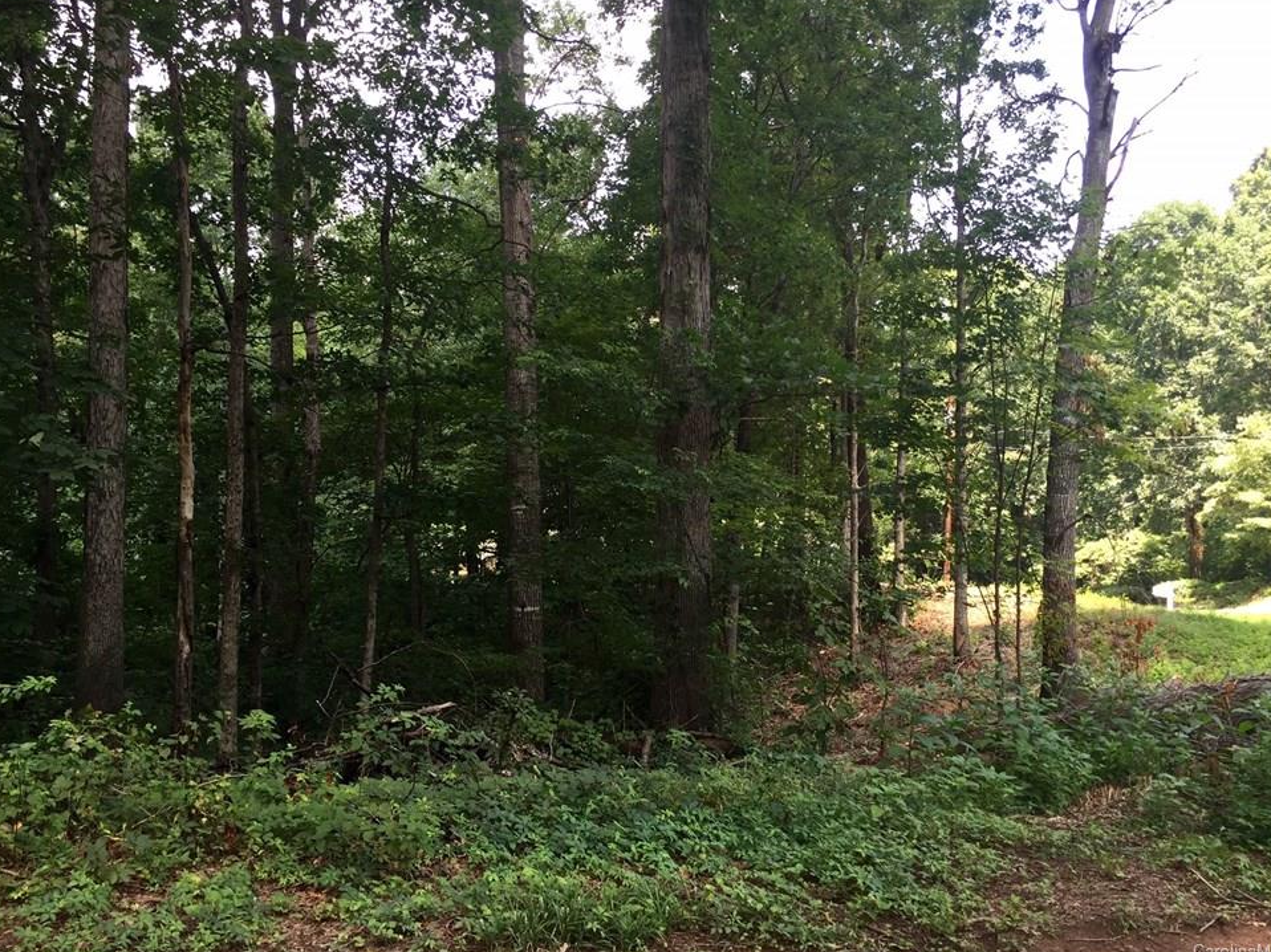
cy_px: 455
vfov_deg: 45.4
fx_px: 1138
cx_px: 666
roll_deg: -2.2
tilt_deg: +1.5
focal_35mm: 31
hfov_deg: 58.3
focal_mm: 4.15
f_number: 2.2
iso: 32
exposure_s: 1/120
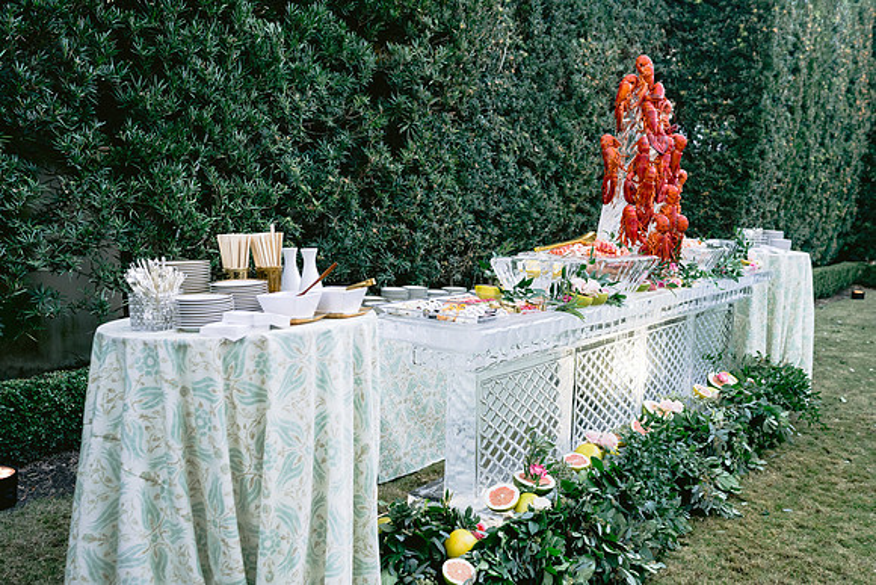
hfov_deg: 54.4
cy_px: 292
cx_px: 438
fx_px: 852
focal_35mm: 35
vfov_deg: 37.9
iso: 500
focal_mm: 35
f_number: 4
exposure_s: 1/125
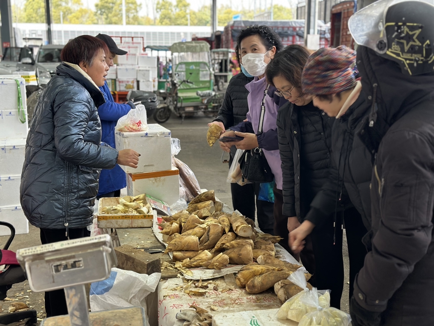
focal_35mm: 48
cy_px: 163
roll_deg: +0.4
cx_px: 217
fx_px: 602
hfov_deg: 39.7
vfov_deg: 30.3
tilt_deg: -9.4
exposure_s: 1/50
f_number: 1.78
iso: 125
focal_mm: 6.86
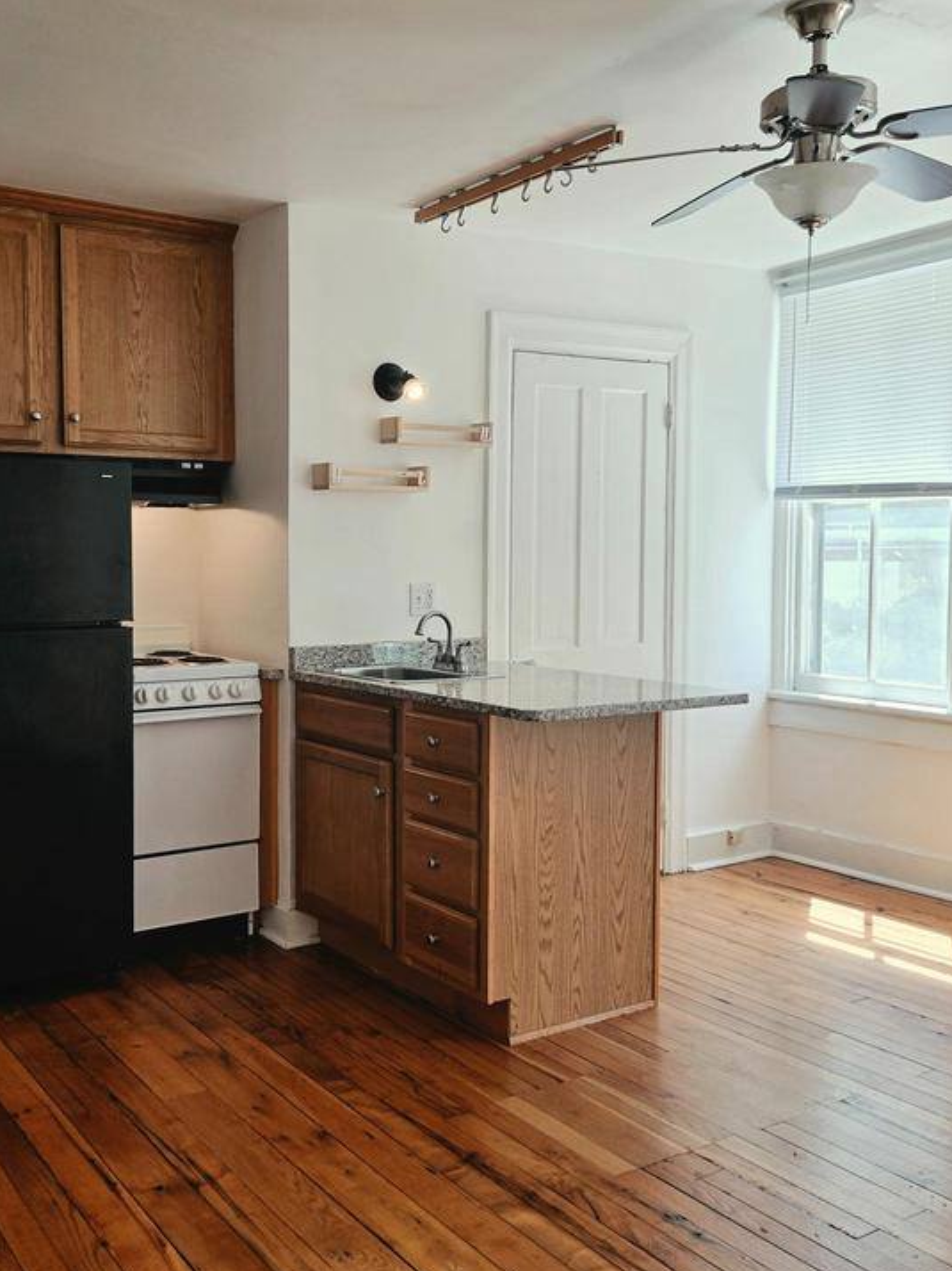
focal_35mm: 33
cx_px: 306
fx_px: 1211
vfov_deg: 55.4
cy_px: 625
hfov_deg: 42.3
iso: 40
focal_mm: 5.4
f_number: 1.8
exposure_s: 1/120
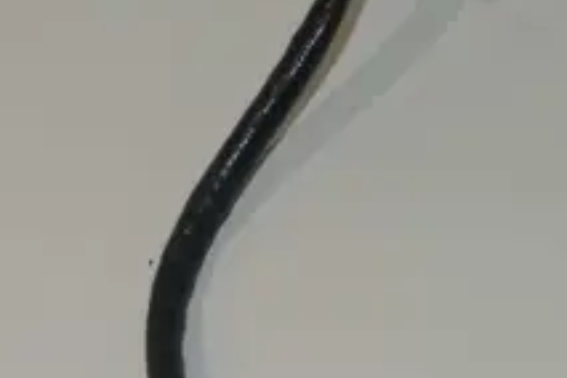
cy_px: 202
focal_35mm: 124
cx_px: 503
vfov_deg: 11.1
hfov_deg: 16.3
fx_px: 1953
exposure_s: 1/60
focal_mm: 18.2
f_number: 4.5
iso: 200
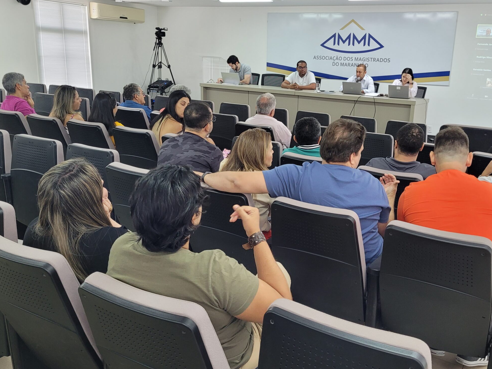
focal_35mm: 34
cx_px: 304
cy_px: 192
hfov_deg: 53.4
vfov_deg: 41.8
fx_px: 483
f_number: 1.8
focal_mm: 5.4
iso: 160
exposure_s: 1/60
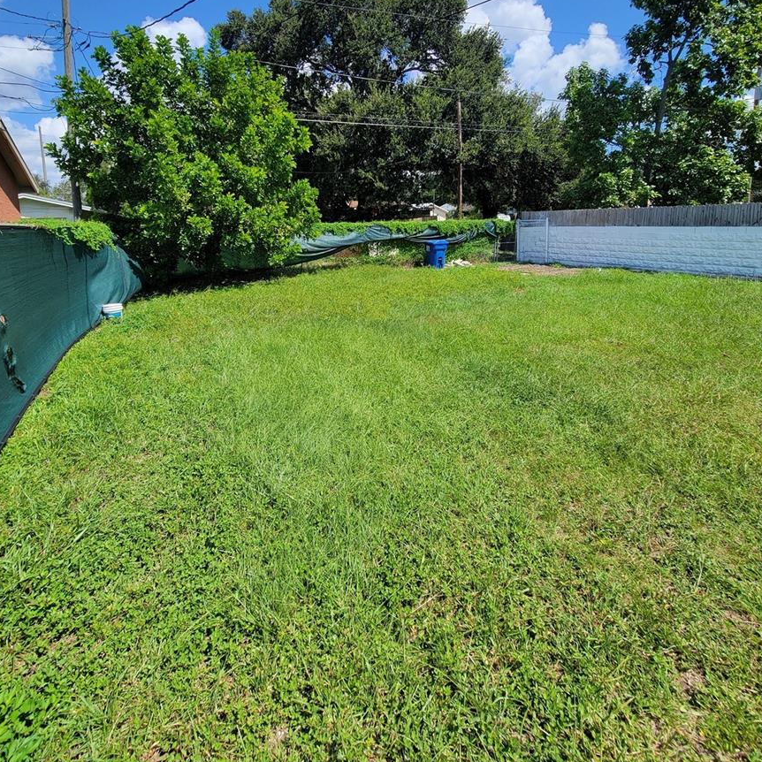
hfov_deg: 87.4
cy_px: 278
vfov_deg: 85.5
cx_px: 374
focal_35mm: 16
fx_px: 398
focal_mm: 2.2
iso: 50
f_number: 2.2
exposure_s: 1/1395
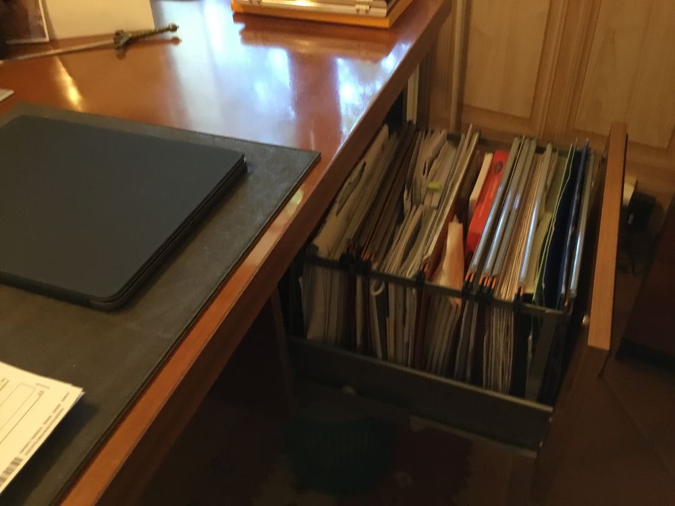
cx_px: 338
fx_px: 604
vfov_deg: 45.4
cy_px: 253
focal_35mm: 31
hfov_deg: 58.4
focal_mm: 3.3
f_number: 2.4
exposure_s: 1/20
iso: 200
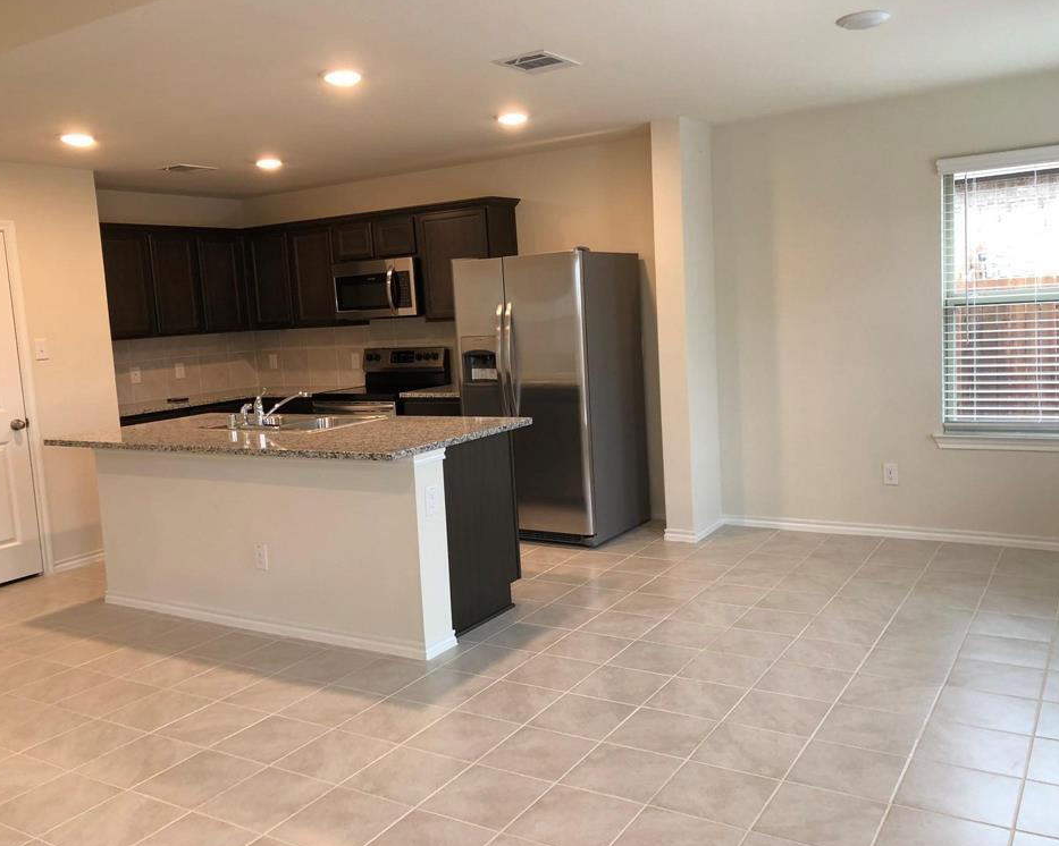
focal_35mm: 30
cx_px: 535
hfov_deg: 58.8
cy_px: 423
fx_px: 940
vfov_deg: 48.5
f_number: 1.8
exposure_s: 1/30
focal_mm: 4
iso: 40
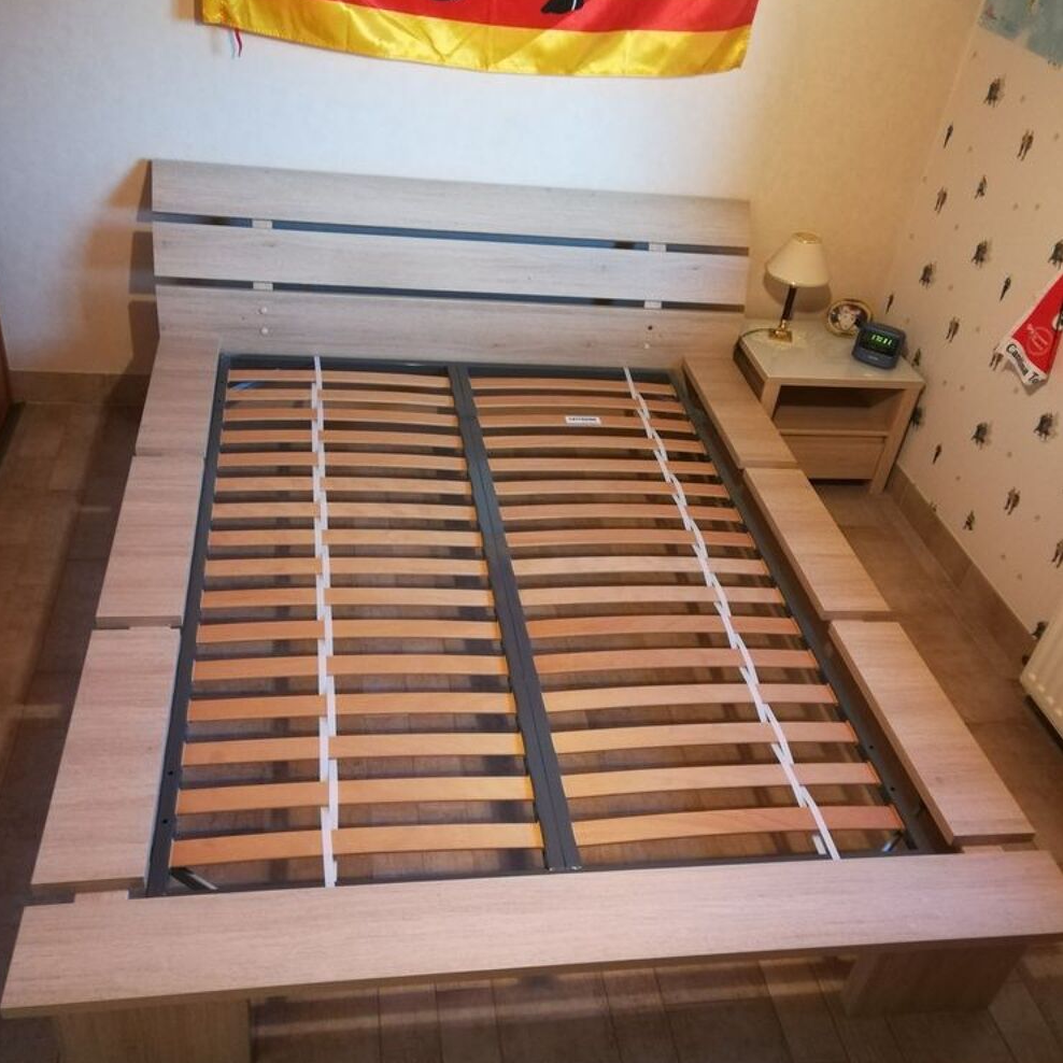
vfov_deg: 52.5
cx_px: 527
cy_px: 549
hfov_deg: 52.5
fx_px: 1077
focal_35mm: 31
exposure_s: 1/14.3
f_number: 2.2
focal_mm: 3.83
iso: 800
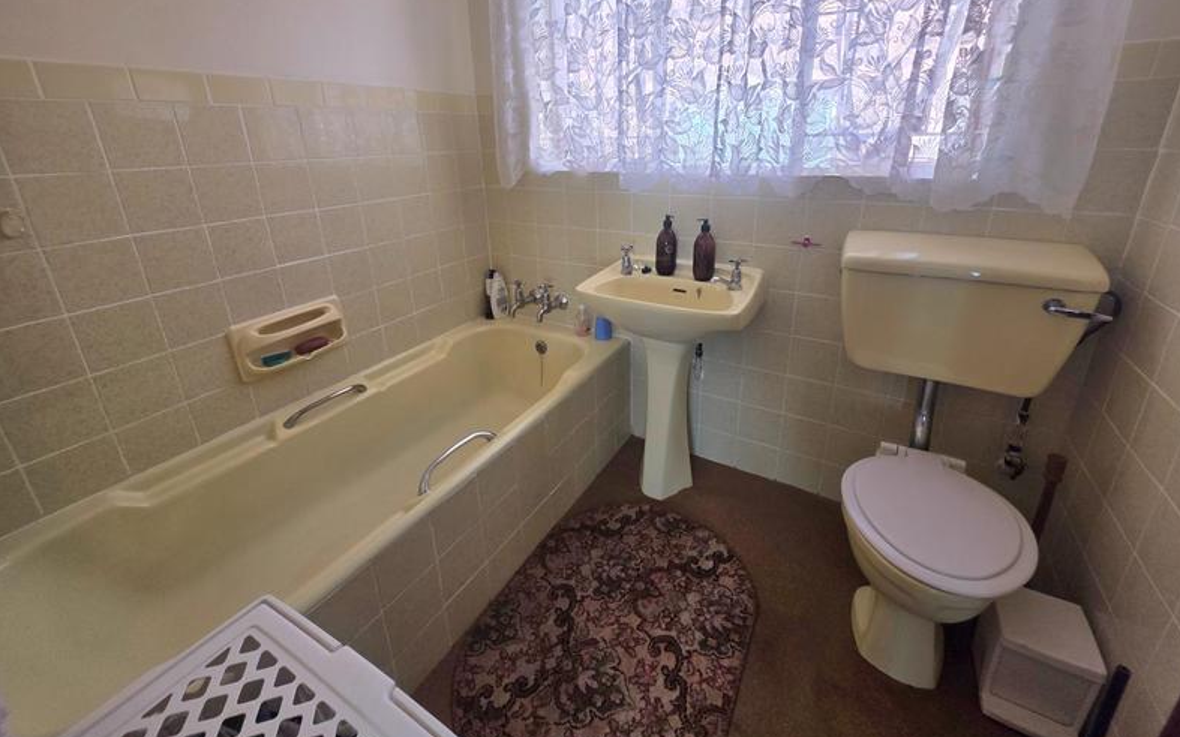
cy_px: 297
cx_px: 597
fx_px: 450
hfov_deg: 105.3
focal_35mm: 14
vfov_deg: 77.8
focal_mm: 2.2
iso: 64
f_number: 1.9
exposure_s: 1/101
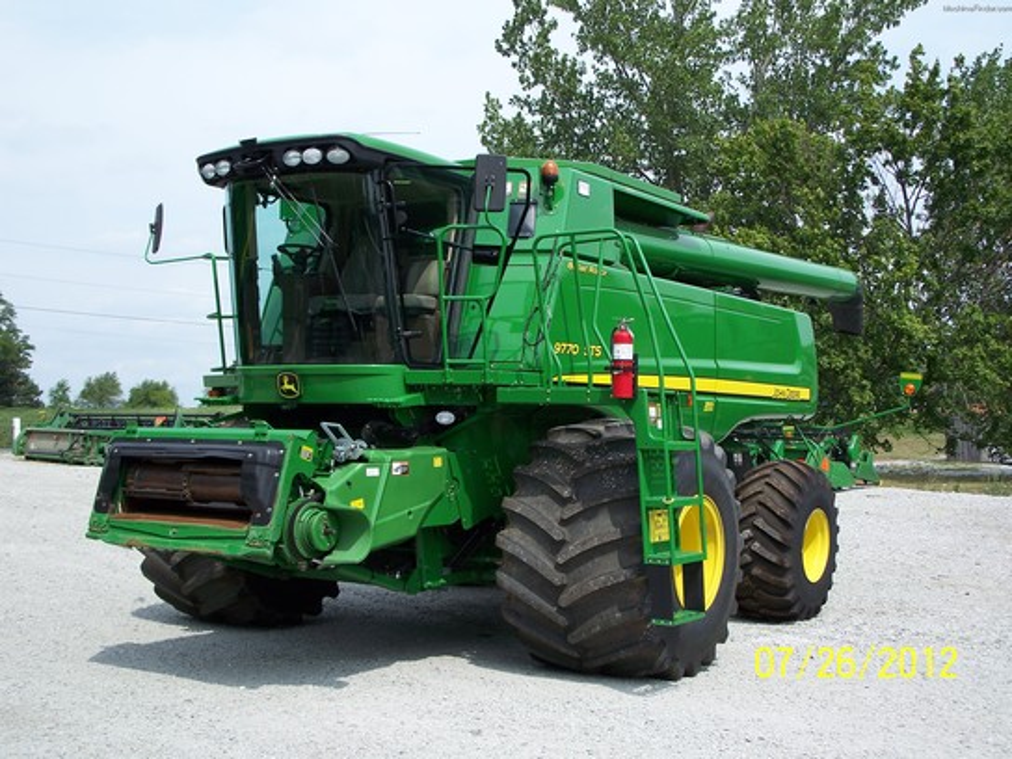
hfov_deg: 43.9
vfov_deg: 33.6
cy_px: 380
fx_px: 1257
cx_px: 506
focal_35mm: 43
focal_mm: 9.1
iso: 64
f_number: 3.2
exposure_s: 1/640
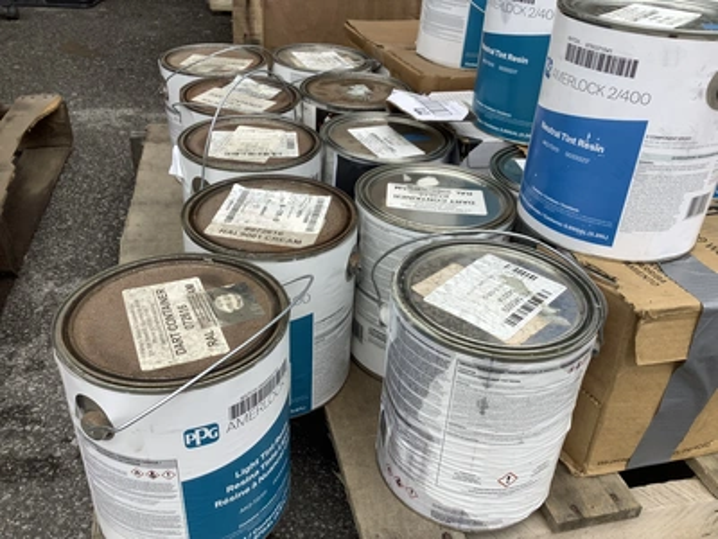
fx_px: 643
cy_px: 270
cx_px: 359
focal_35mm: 31
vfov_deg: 45.4
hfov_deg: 58.4
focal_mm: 3.3
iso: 25
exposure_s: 1/141
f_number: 2.4
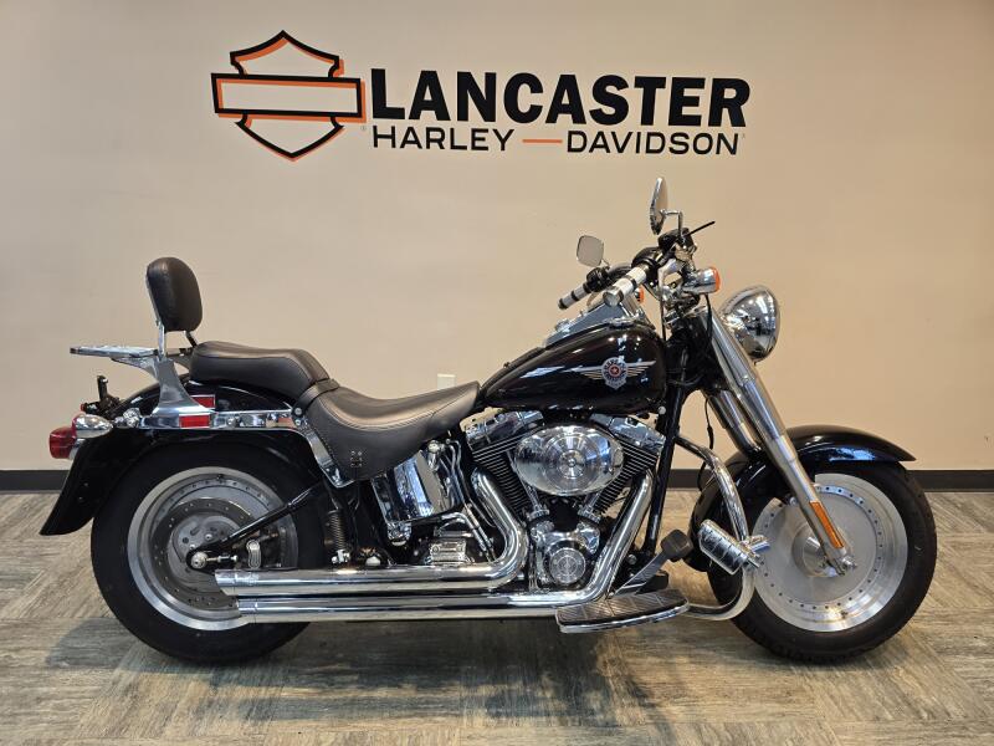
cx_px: 497
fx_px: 660
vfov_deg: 58.9
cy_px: 373
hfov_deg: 73.9
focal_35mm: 23
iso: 125
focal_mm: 6.3
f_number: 1.7
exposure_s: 1/120
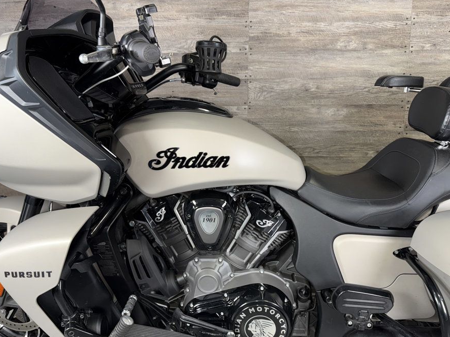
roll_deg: +0.4
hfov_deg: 63.5
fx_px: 364
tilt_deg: -8.1
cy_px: 191
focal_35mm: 28
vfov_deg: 49.6
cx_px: 223
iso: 100
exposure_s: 1/17
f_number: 1.78
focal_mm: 6.76
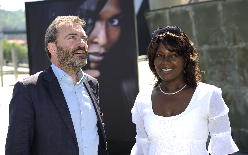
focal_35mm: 72
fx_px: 487
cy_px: 79
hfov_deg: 28.6
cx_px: 123
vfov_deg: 18.1
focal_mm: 70
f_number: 5
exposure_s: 1/250
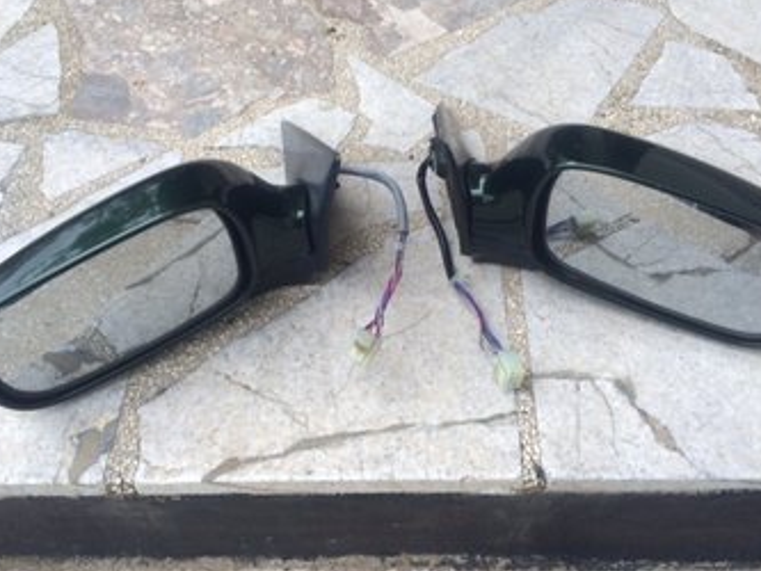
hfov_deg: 51.3
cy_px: 258
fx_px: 792
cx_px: 384
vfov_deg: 39.6
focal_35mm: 36
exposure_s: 1/507
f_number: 2.2
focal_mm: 4.12
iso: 32
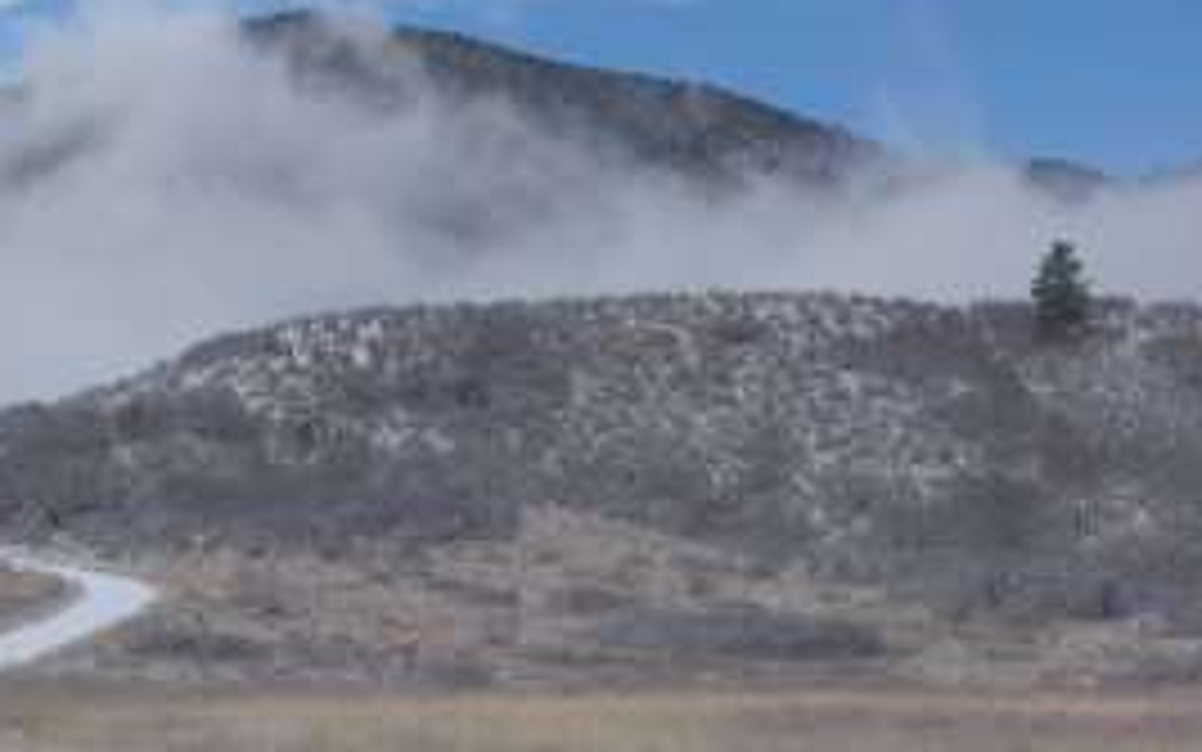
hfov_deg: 20.5
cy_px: 437
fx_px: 3309
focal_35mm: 101
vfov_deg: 13.0
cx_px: 779
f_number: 4.5
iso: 80
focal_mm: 9.8
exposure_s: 1/800
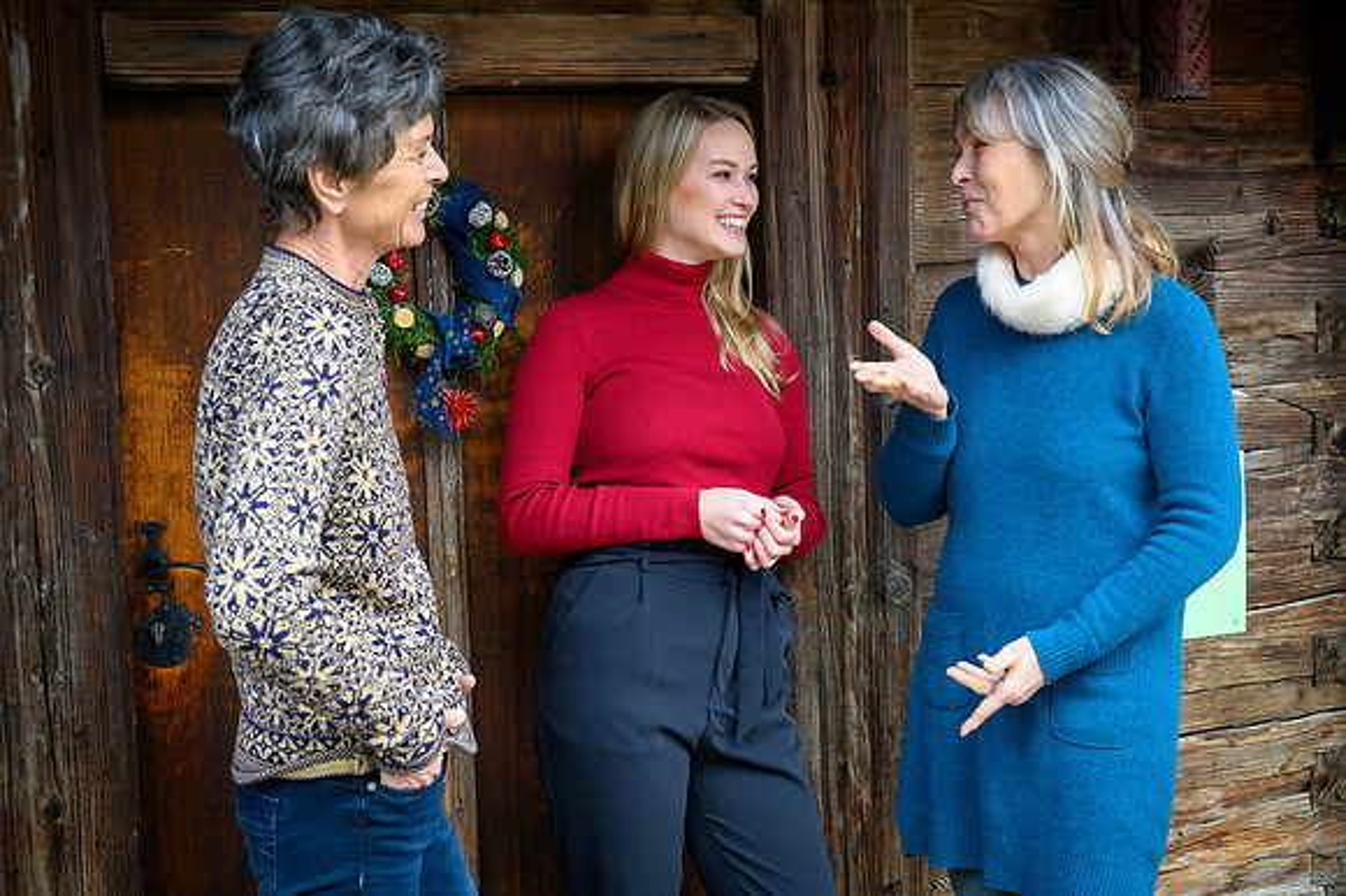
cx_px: 673
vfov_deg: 26.0
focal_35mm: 52
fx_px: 1943
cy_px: 448
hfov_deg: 38.2
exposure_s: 1/100
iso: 640
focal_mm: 52
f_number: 5
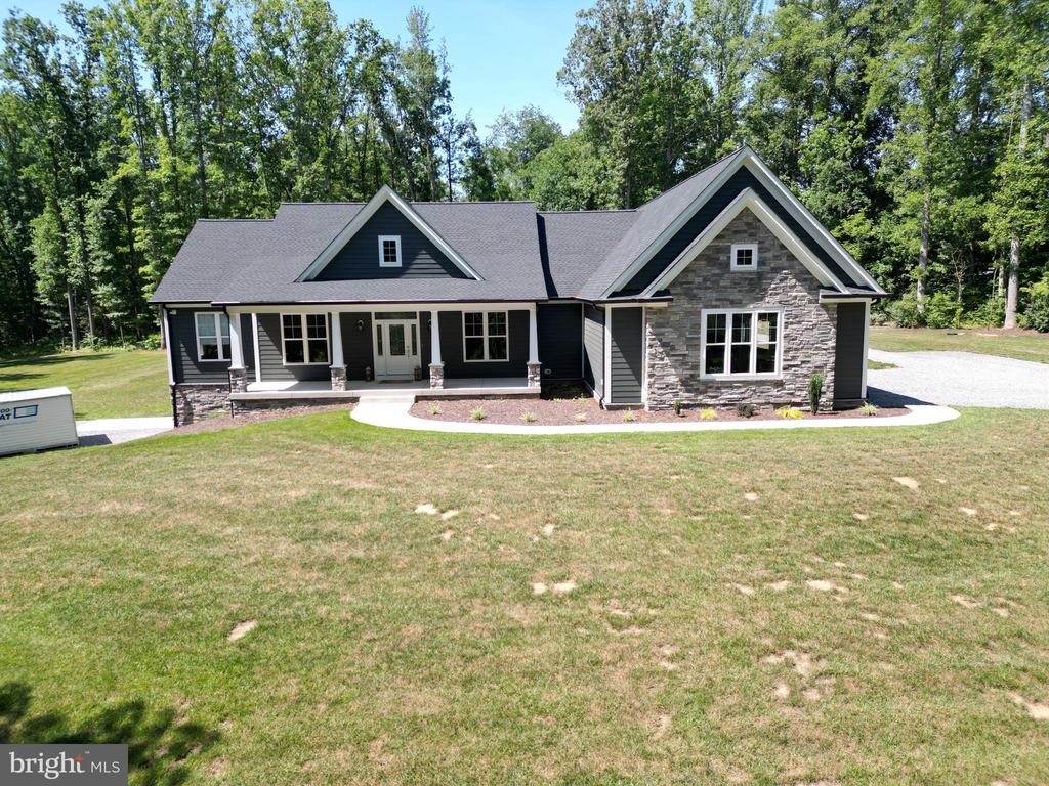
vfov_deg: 56.8
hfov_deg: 71.6
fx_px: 727
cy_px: 393
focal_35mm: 24
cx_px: 524
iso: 110
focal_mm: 6.72
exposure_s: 1/1250
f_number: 1.7
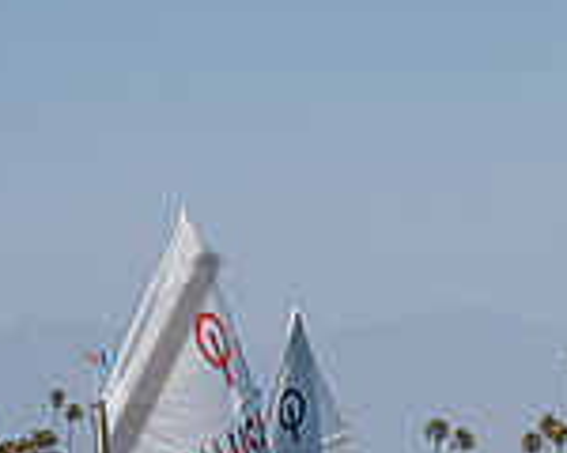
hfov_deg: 4.7
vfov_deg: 3.8
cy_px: 725
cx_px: 322
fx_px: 6847
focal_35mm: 408
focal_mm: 105
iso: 250
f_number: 6.7
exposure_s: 1/1250
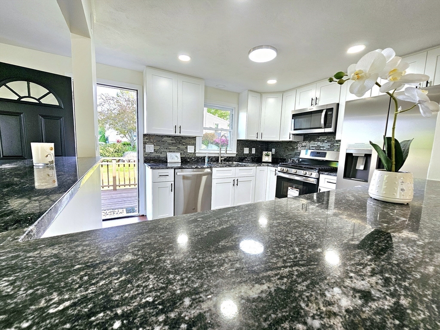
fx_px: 165
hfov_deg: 106.2
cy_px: 165
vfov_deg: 89.9
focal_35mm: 13
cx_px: 220
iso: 64
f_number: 2.2
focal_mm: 2.2
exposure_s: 1/60.2
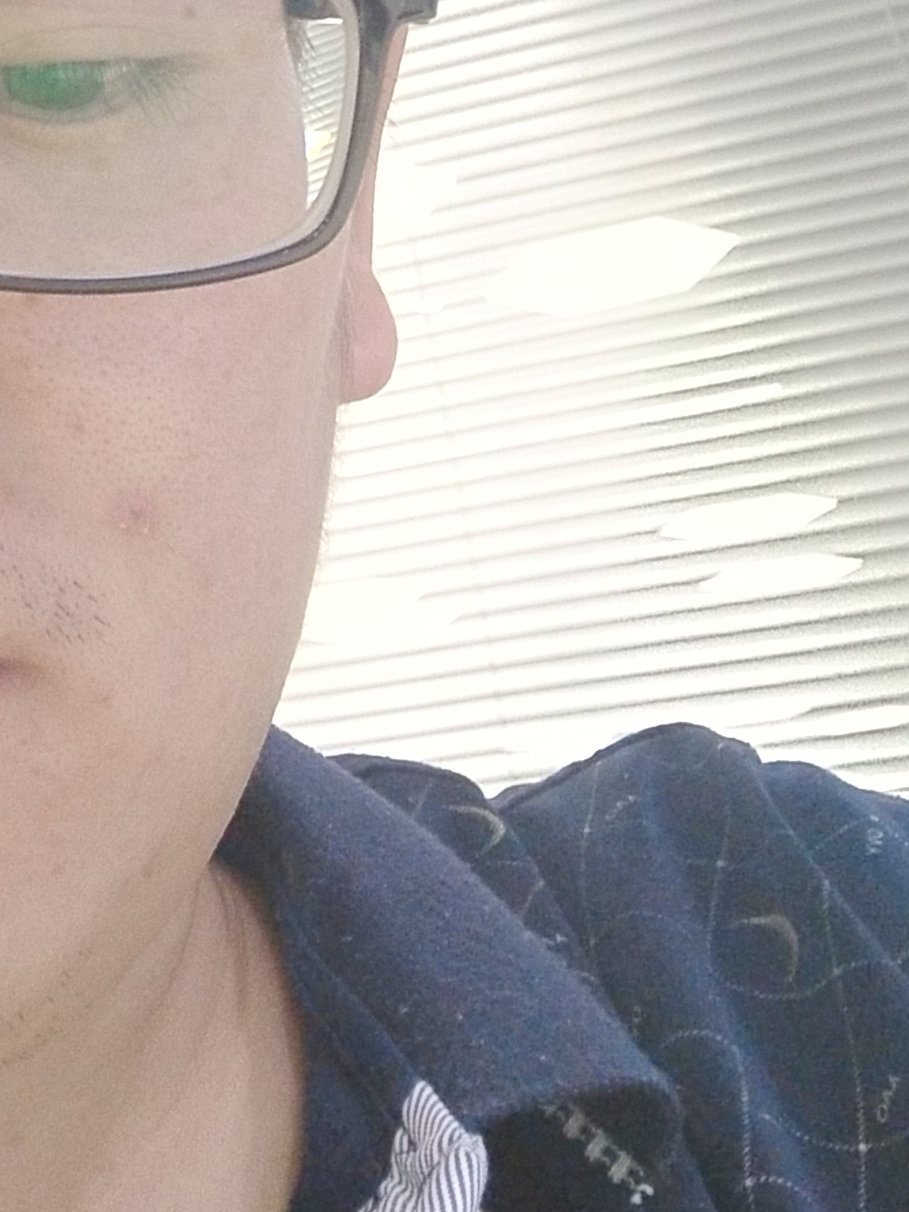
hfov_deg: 18.3
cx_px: -140
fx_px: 2696
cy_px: 101
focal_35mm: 77
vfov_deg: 24.5
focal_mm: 3.87
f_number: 2
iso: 292
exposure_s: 1/33.3
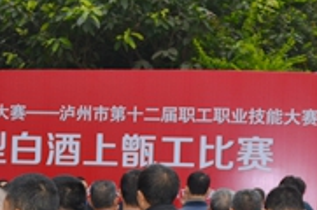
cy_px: 235
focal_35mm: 116
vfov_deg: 11.6
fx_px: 1020
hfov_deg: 17.6
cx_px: 98
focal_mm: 28
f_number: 3.5
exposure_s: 1/60
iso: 100
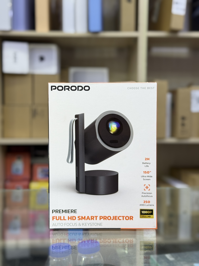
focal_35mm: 48
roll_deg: -0.5
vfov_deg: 39.7
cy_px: 133
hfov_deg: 30.3
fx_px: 368
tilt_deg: -3.6
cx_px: 100
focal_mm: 6.76
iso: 64
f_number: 1.78
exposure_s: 1/382
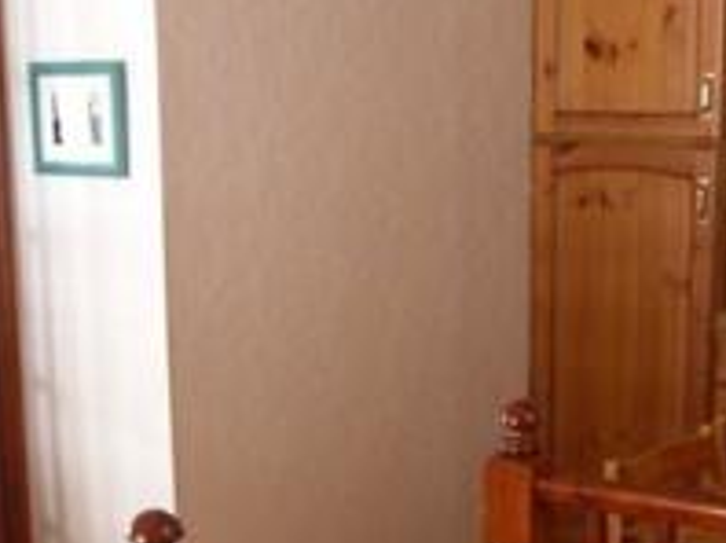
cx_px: 299
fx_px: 2346
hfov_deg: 17.6
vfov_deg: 13.1
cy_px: 464
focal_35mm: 112
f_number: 2.8
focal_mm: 8
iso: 100
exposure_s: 1/7.5
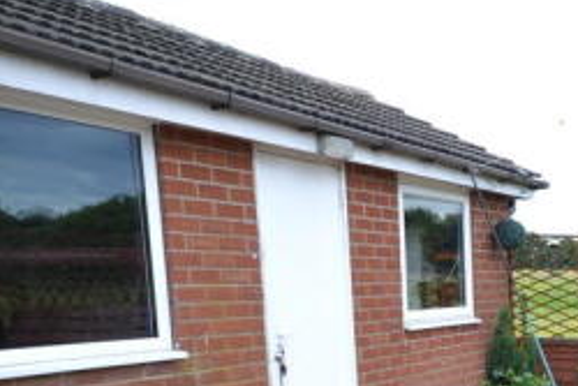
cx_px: 755
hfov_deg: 29.2
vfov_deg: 23.3
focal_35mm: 55
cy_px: 415
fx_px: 884
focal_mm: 14
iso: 100
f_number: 8
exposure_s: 1/30
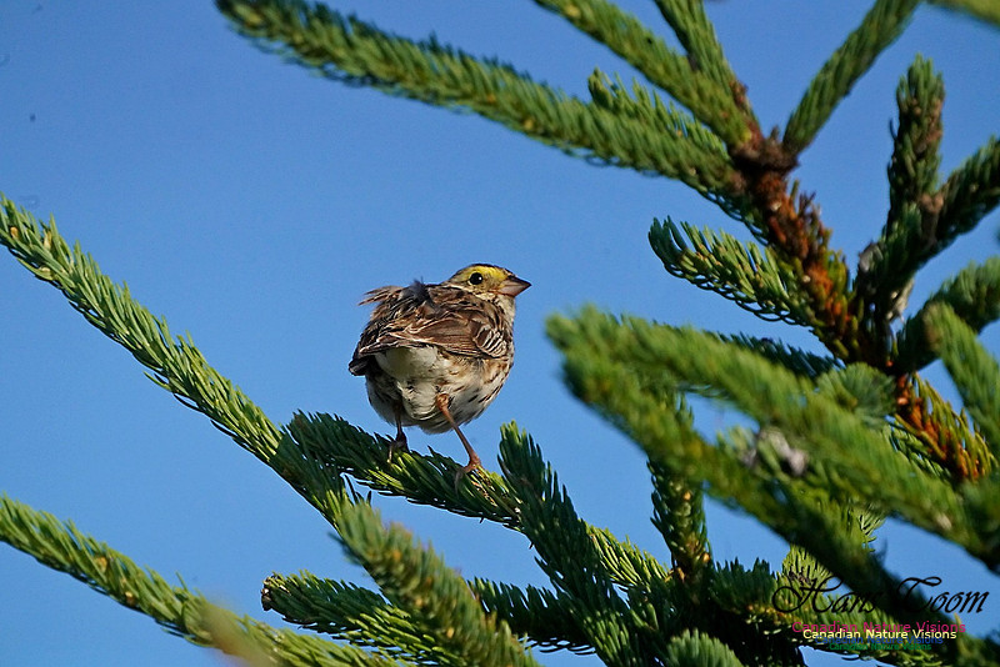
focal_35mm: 1130
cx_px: 500
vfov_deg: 1.2
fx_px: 31399
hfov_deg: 1.8
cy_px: 334
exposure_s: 1/6400
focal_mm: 1130
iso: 6400
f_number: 13
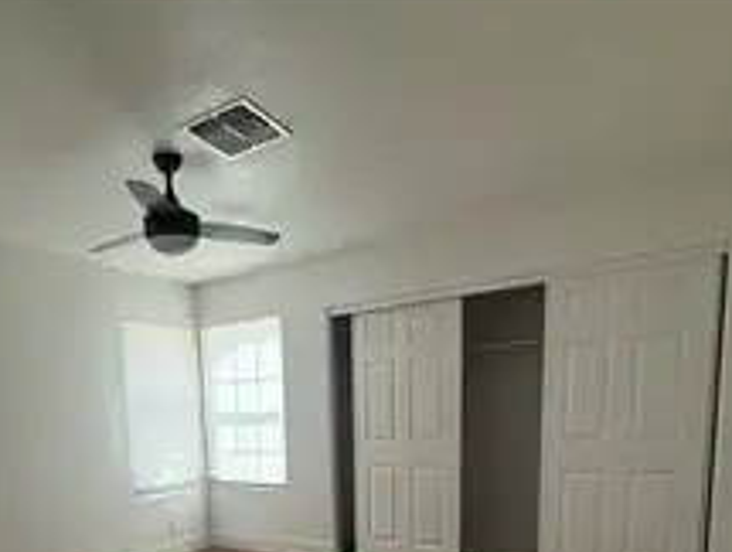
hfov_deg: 66.0
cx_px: 266
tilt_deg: -7.0
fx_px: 551
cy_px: 487
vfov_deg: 48.2
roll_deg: +3.0
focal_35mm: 26
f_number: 2.2
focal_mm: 2.22
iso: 100
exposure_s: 1/99
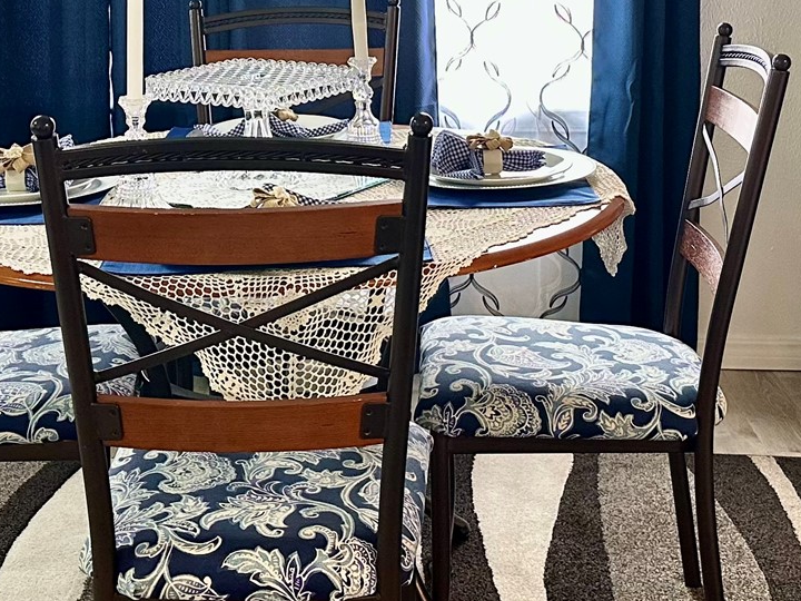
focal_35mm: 64
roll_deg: +0.4
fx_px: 1481
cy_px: 27
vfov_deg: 22.2
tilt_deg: -5.6
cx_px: 380
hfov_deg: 30.3
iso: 400
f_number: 1.78
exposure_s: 1/60
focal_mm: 6.86
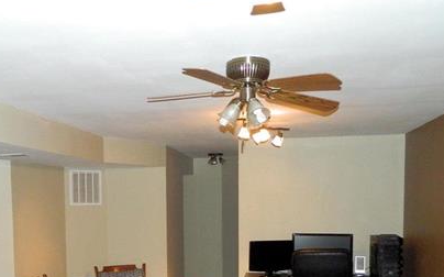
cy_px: 237
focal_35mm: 42
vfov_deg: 29.5
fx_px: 508
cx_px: 162
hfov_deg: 46.7
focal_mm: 4.5
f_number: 3.1
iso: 450
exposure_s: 1/30
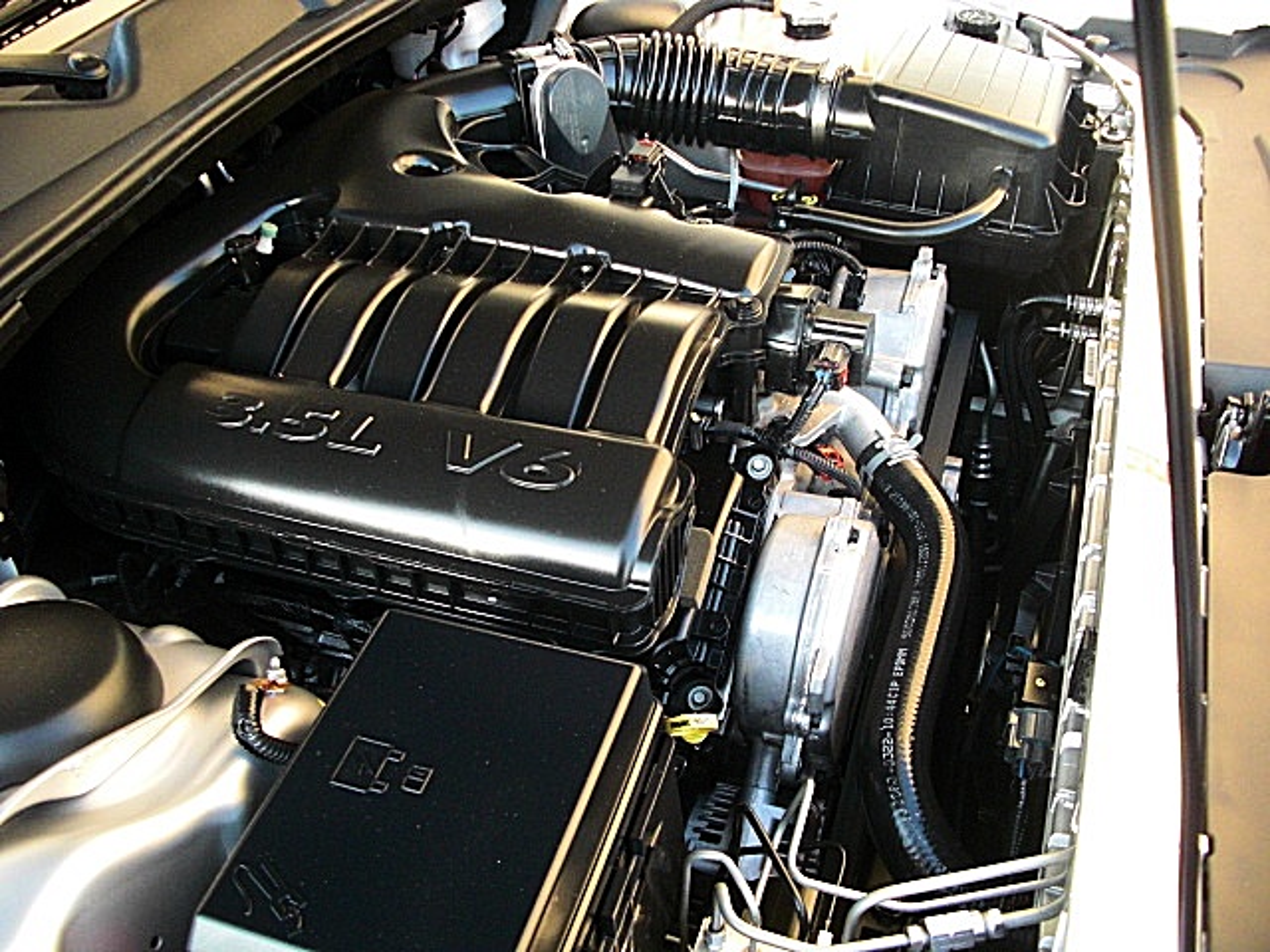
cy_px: 476
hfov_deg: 51.4
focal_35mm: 36
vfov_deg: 39.7
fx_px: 1321
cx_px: 635
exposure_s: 1/100
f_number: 2.8
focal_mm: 6.3
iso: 400
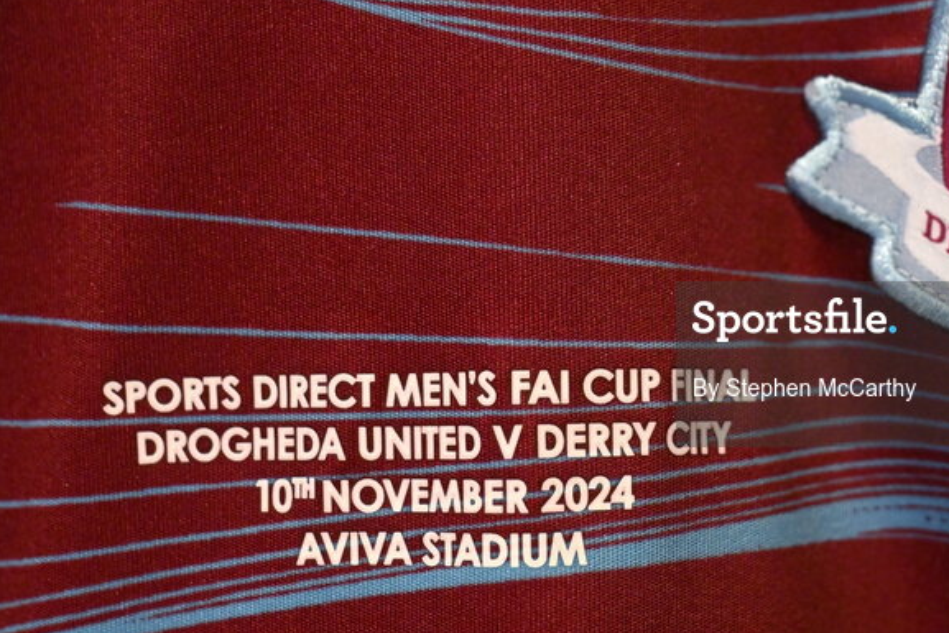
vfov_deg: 13.3
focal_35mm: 103
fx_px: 2716
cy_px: 212
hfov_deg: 19.6
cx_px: 758
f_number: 6.3
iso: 4000
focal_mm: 58
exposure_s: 1/50
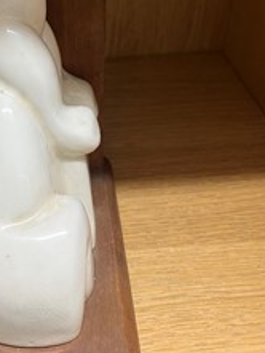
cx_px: 49
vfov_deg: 39.6
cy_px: 101
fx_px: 479
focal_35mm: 47
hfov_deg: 30.1
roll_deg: +1.2
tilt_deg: -34.8
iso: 80
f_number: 1.5
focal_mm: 5.7
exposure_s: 1/50
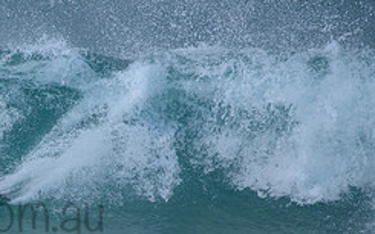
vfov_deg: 1.1
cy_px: 197
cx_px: -58
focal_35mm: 1228
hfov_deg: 1.7
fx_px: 12547
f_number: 5.6
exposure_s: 1/2000
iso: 400
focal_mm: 500
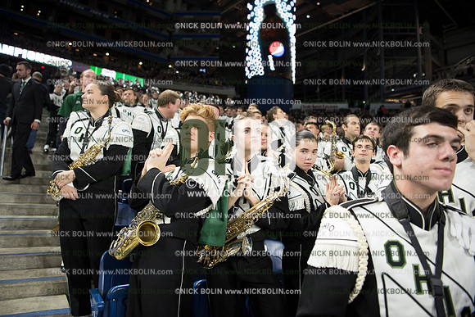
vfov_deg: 53.2
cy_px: 158
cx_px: 238
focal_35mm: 24
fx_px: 317
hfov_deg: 73.7
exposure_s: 1/320
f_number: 2.8
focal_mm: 24
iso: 1250
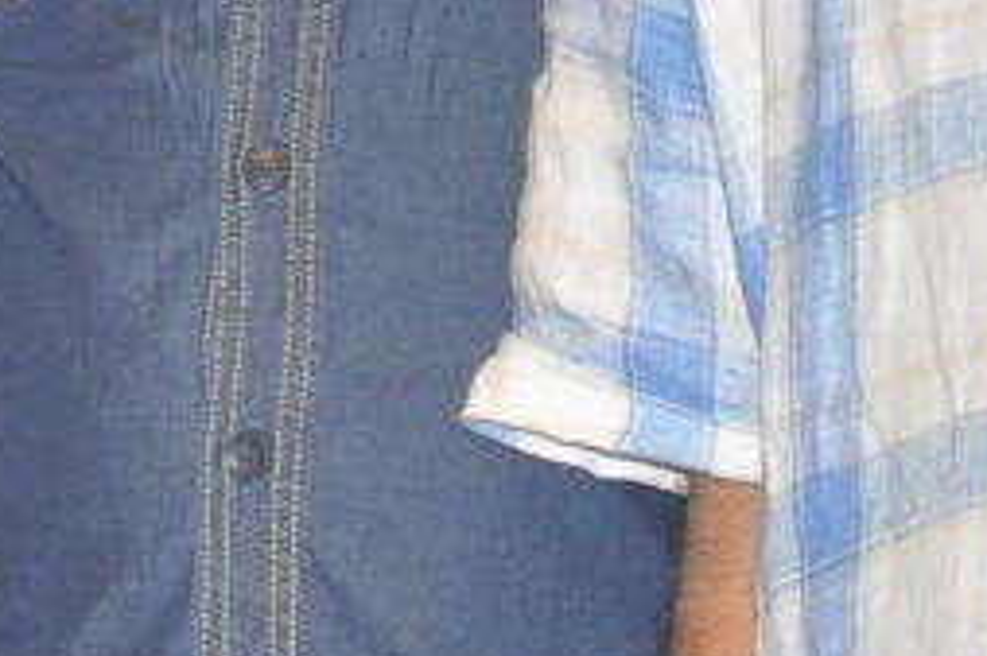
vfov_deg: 1.6
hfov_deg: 2.4
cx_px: -214
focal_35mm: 850
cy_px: -208
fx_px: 23288
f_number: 6.3
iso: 400
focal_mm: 90
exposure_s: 1/125
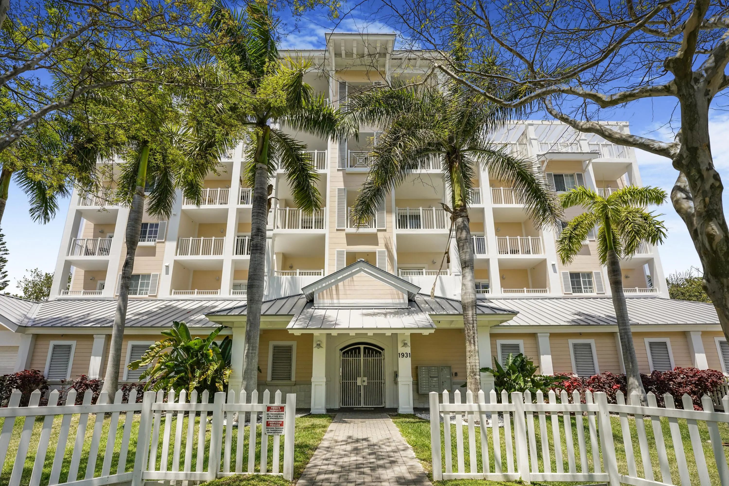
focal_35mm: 15
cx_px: 364
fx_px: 296
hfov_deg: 101.9
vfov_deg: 78.8
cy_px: 243
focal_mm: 14.6
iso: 250
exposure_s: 1/640
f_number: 8
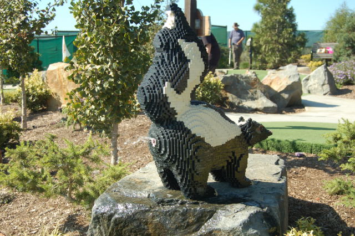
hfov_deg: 41.1
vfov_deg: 28.0
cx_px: 178
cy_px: 118
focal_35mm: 48
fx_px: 473
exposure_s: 1/160
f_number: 6.3
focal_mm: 32
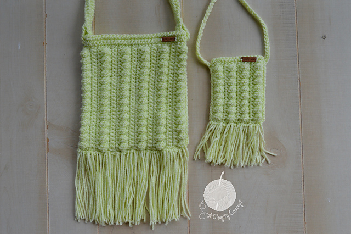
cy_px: 117
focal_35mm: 39
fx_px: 380
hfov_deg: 49.6
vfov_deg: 34.2
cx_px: 176
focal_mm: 26
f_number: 5.6
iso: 400
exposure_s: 1/1600
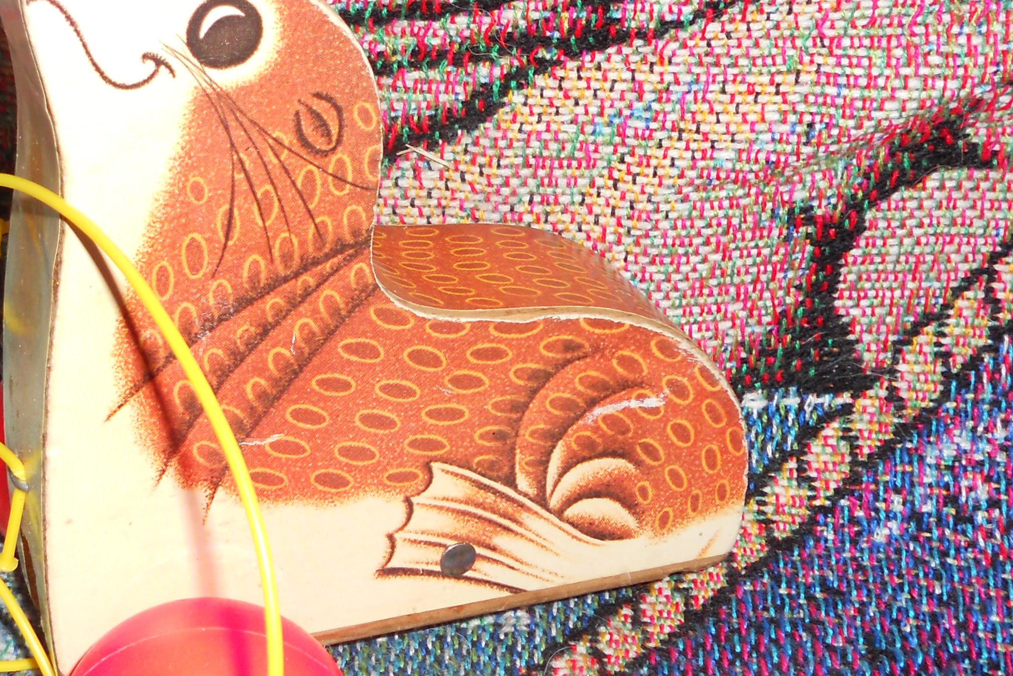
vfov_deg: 20.6
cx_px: 273
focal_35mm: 66
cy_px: 257
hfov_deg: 30.1
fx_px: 1857
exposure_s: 1/25
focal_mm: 5.8
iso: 80
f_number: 3.5
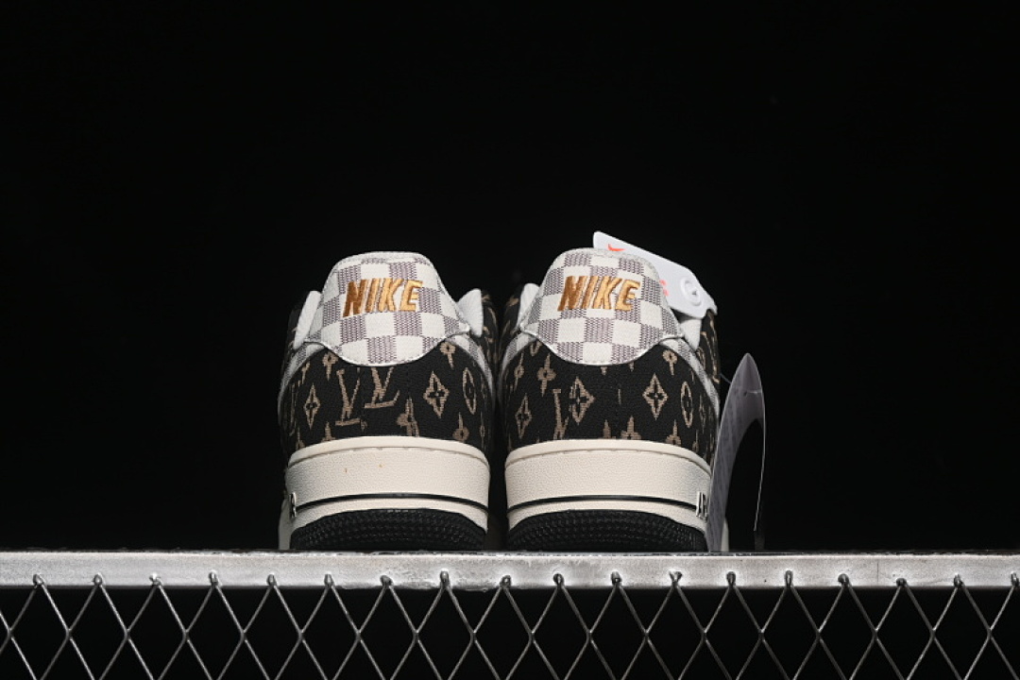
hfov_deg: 27.0
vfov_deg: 18.2
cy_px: 340
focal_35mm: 75
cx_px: 510
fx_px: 2125
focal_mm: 50
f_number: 6.3
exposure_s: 1/60
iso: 160
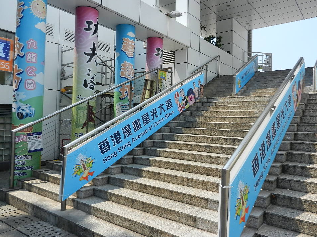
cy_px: 111
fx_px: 247
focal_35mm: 27
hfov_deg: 65.2
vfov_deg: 51.3
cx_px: 170
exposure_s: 1/1000
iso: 160
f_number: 3.5
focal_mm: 4.5
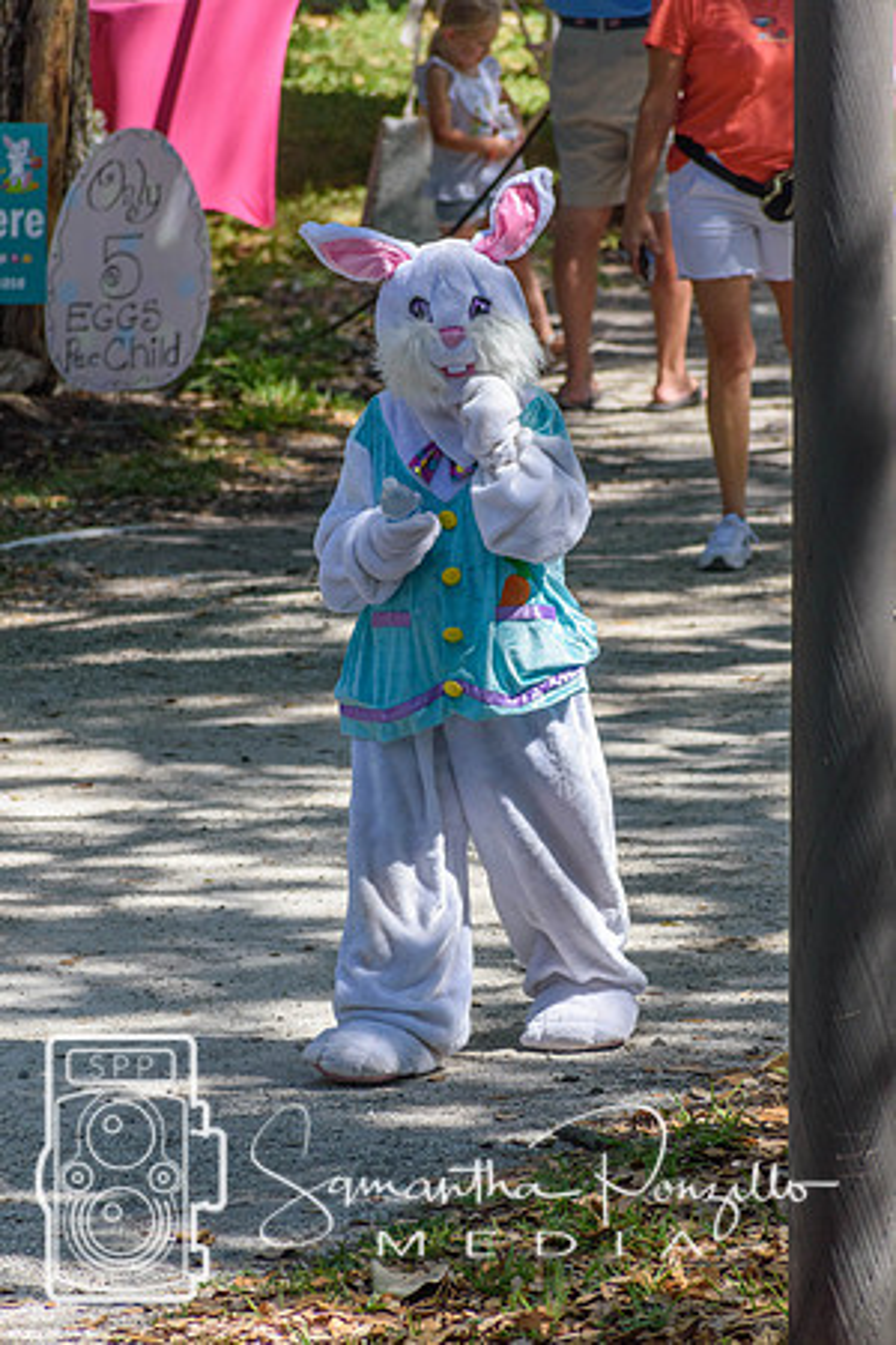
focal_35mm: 345
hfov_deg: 4.0
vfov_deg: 6.0
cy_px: 672
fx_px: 12879
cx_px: 448
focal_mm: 230
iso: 400
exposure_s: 1/1600
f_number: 5.6
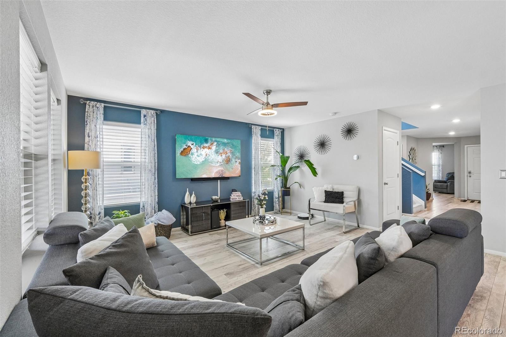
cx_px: 253
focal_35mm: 15
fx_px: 211
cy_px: 168
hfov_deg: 100.4
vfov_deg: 77.3
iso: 800
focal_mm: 10
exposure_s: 1/6
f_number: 8
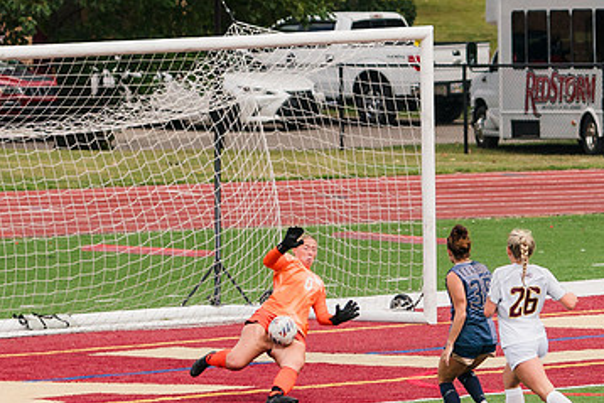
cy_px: 261
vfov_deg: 2.6
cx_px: 344
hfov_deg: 3.9
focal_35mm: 526
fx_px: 8828
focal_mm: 200
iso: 500
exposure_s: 1/1600
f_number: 5.6
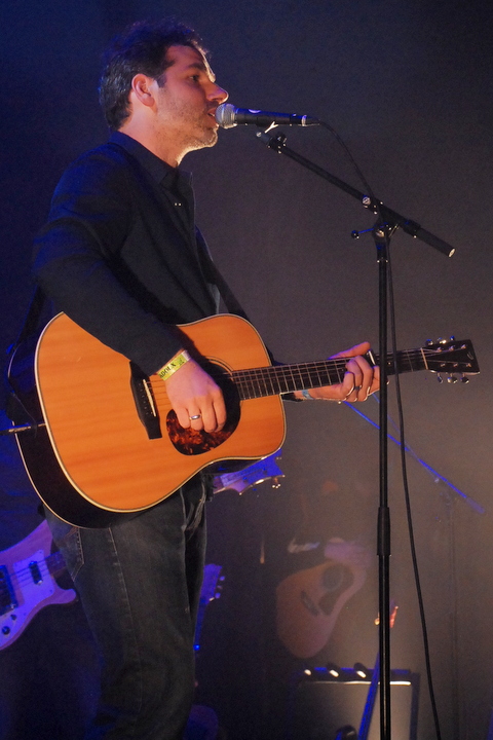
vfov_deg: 21.9
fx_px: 1910
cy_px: 370
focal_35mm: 93
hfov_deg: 14.7
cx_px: 246
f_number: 5
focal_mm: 62
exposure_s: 1/250
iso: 1600
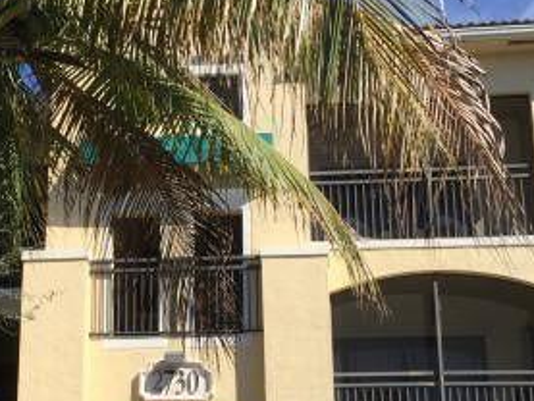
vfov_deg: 21.8
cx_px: 172
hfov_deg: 28.7
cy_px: 295
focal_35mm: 67
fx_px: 1034
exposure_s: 1/2475
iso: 32
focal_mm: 4.15
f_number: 2.2
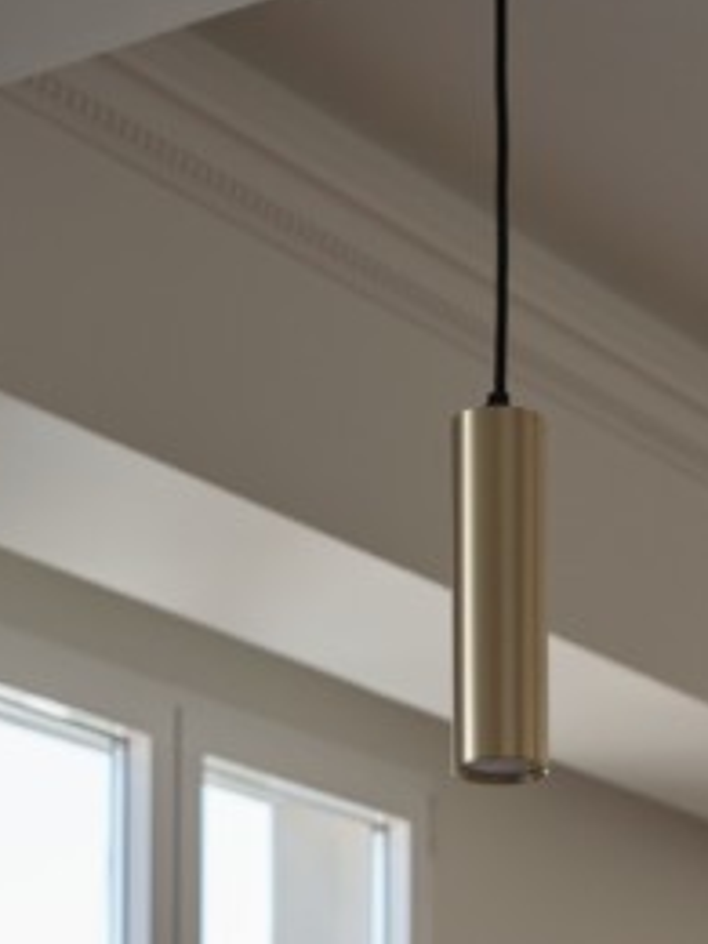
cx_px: 556
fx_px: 3218
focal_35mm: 118
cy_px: 1253
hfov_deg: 12.5
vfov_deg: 15.8
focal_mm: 50
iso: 400
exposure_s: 1/160
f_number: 5.6
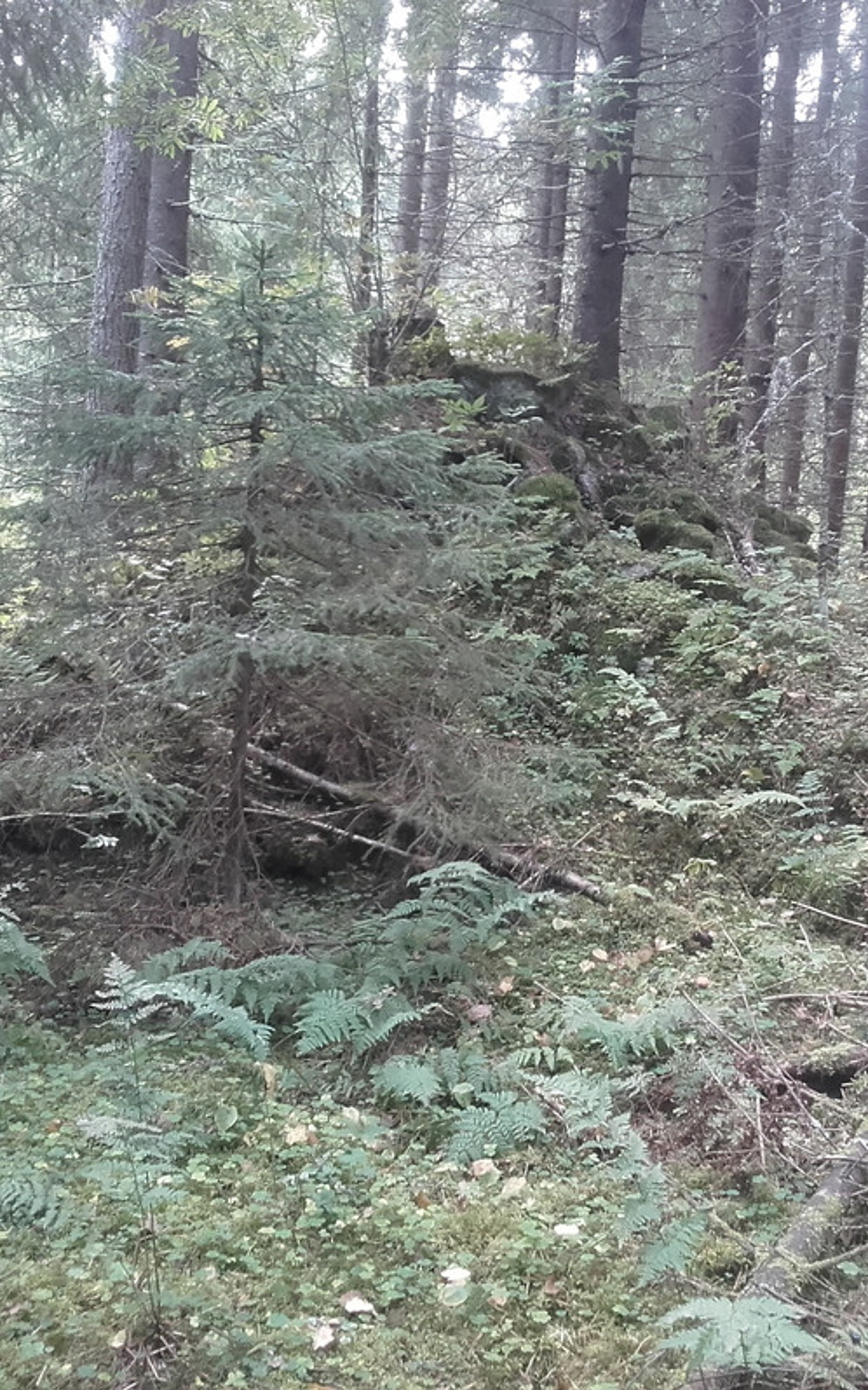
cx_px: 553
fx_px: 1666
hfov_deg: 29.1
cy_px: 694
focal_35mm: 44
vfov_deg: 45.3
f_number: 2.2
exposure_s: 1/33
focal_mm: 3.31
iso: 110
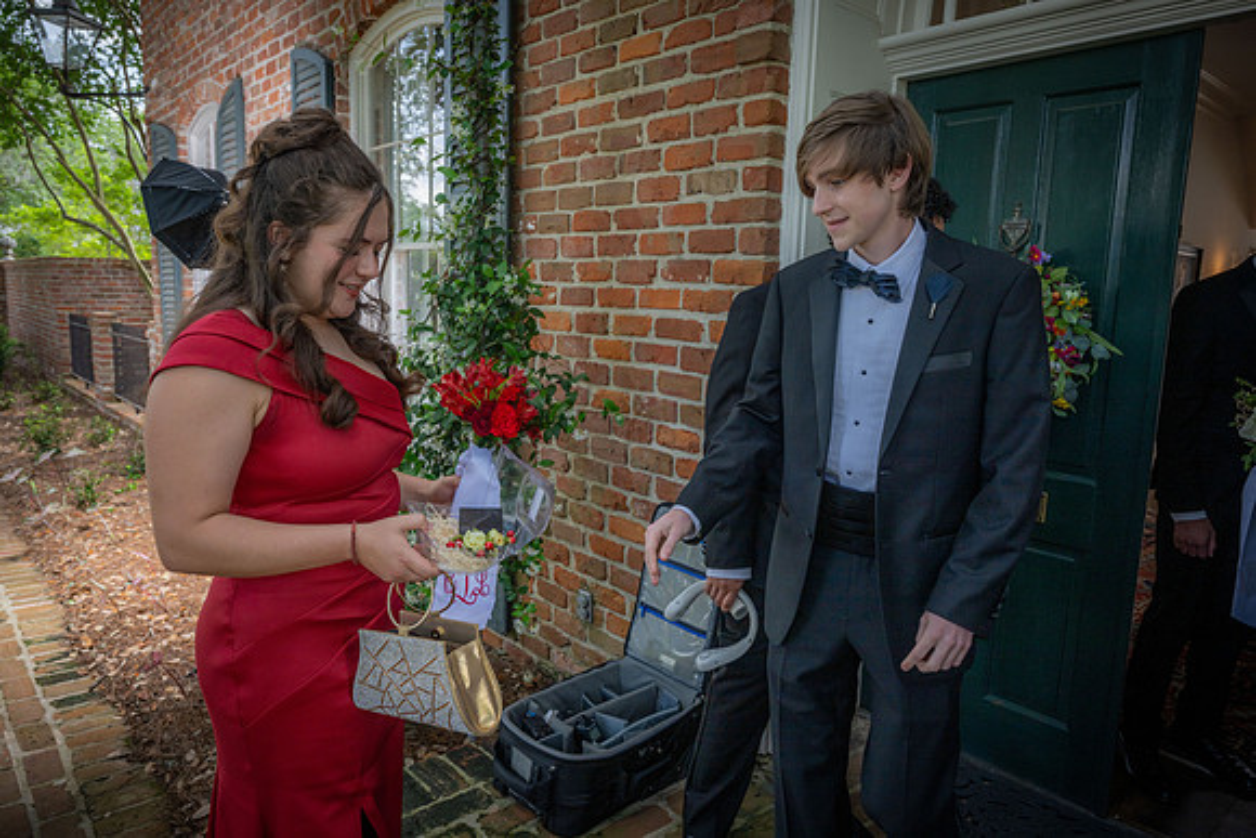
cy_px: 419
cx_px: 628
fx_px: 837
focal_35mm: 24
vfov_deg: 53.2
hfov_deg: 73.7
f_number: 5.6
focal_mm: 24
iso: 100
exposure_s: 1/160
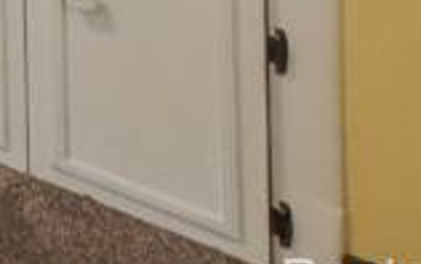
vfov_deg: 9.5
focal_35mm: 99
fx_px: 1137
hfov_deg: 11.8
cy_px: -587
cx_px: -813
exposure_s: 1/30
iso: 3200
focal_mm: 10
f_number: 8
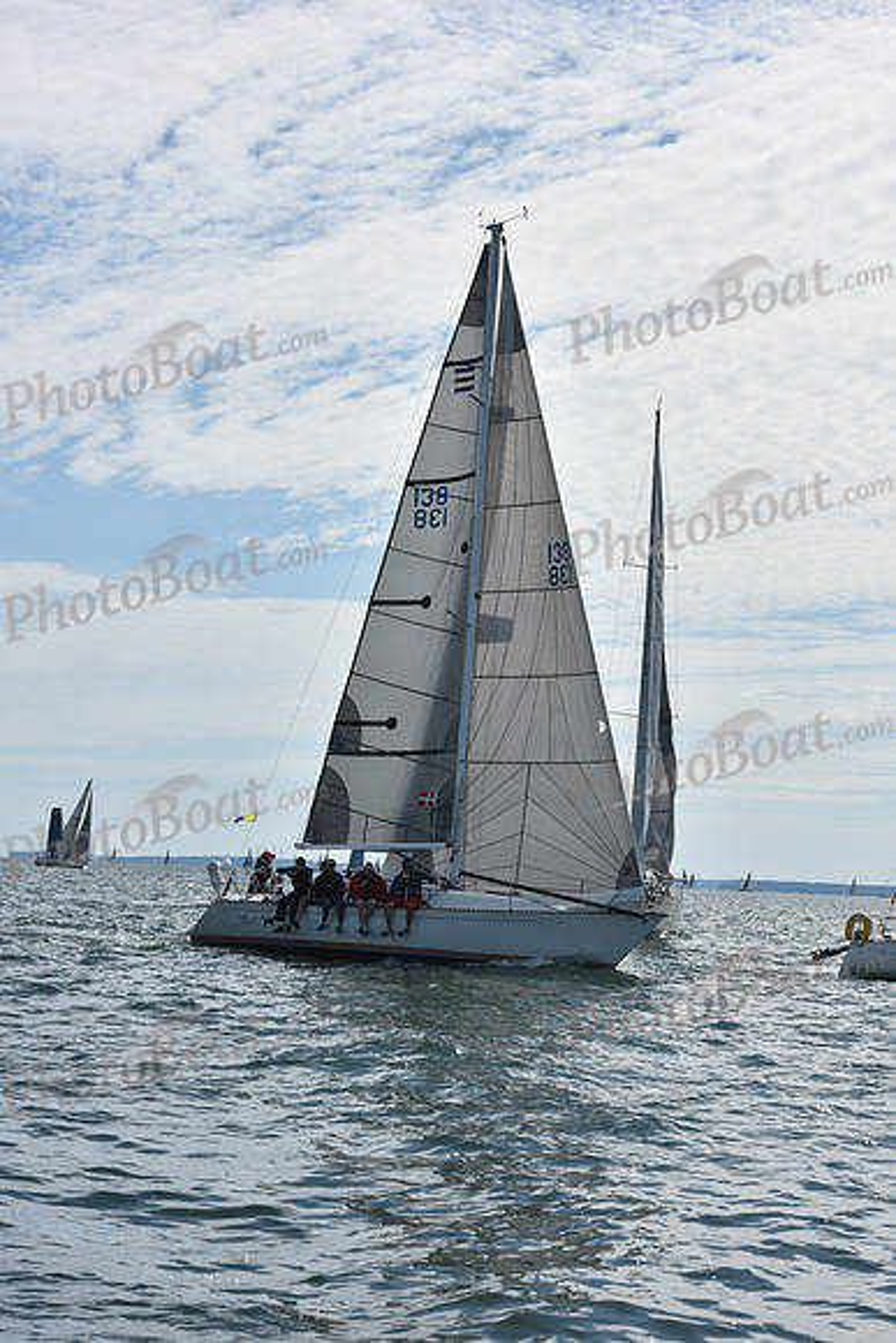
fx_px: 2612
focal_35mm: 70
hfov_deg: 19.5
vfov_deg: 28.8
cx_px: 448
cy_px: 672
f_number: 11
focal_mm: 70
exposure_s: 1/1000
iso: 320
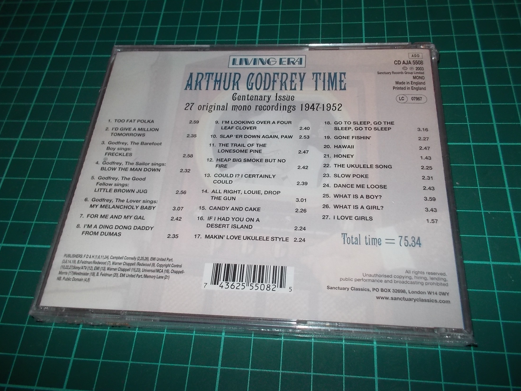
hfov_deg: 60.0
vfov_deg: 46.8
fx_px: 452
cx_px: 265
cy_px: 194
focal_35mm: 30
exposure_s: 1/30
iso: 200
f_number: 3.3
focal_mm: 4.1
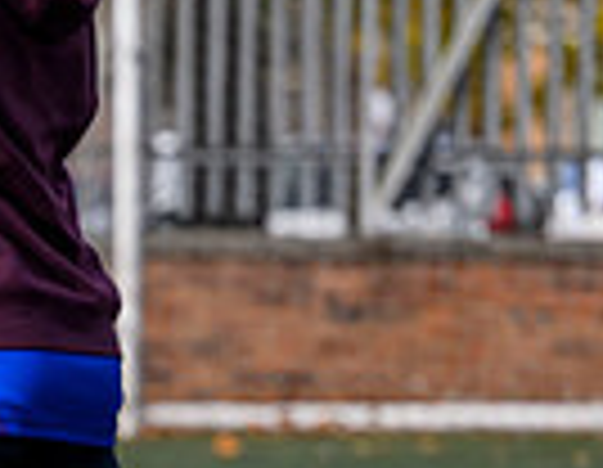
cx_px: -843
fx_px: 12313
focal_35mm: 698
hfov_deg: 2.8
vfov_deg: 2.2
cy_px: 673
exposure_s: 1/2000
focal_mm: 135
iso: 500
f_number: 3.5
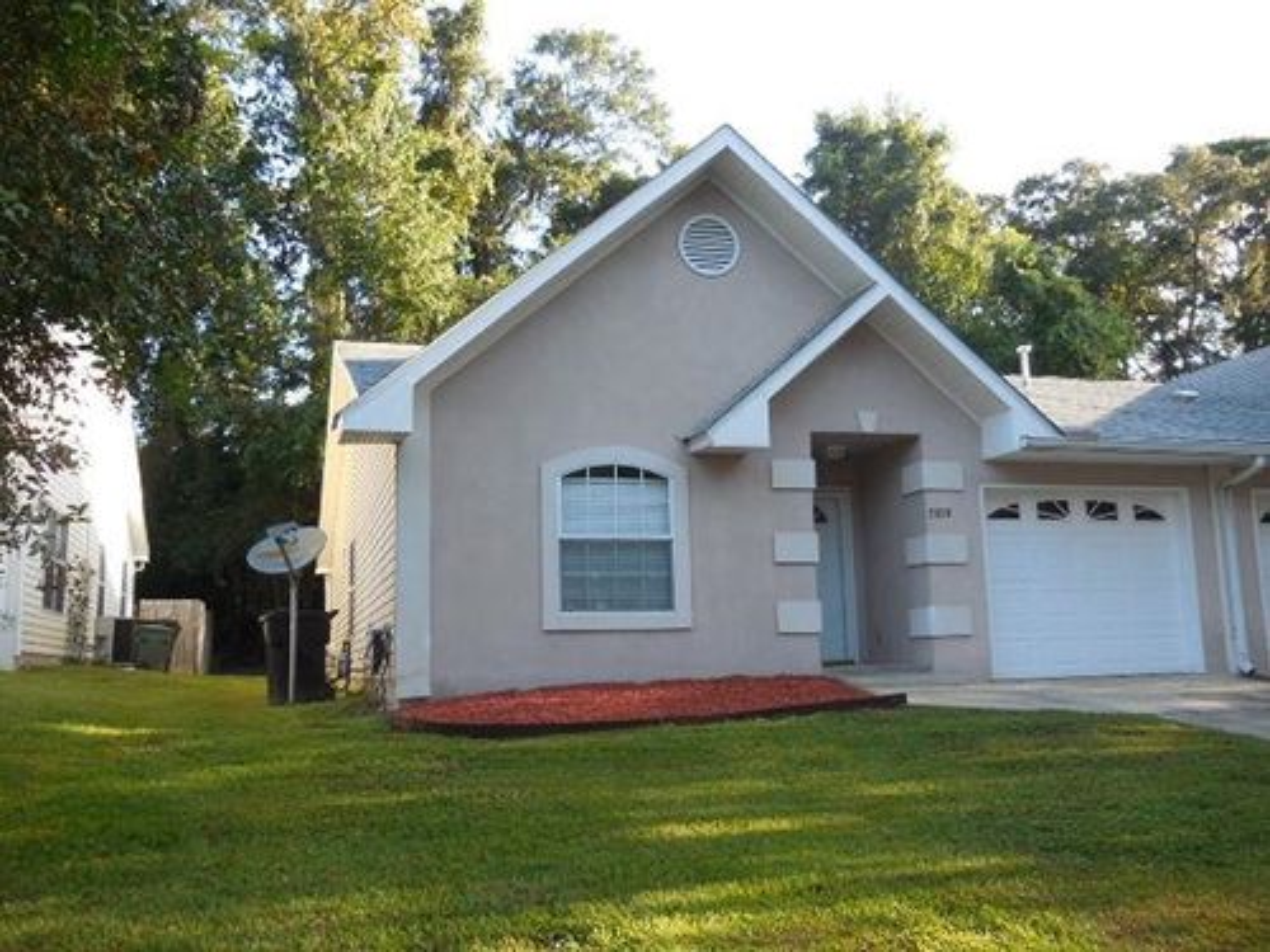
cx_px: 635
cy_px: 476
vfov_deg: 41.8
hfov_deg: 54.0
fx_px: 1247
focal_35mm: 34
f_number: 3.4
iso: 125
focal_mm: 6.1
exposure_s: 1/125
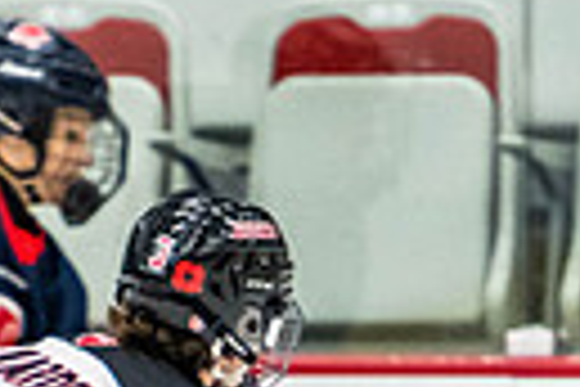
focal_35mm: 1273
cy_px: 695
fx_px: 20508
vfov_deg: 1.1
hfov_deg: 1.6
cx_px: 138
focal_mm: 185
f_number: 2.8
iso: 2800
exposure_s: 1/640
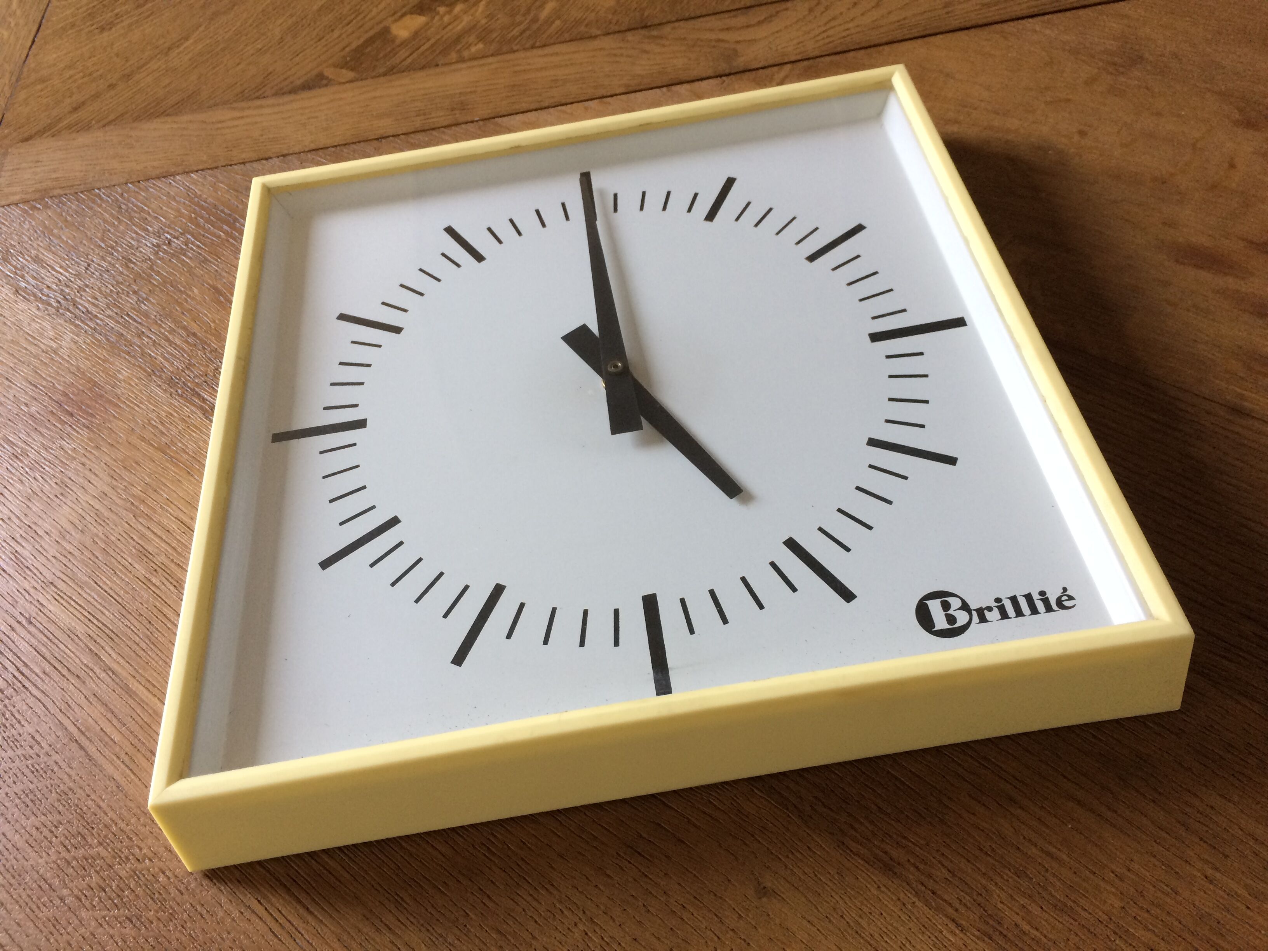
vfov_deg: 48.2
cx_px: 634
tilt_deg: -52.3
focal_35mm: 29
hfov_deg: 61.7
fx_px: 1062
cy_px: 476
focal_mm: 4.15
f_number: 2.2
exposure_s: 1/33
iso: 64
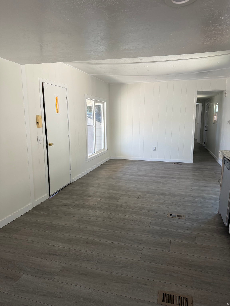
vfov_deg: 71.6
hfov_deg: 56.8
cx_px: 115
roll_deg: -0.3
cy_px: 153
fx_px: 213
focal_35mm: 24
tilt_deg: -9.7
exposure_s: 1/121
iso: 100
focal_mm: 6.76
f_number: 1.78
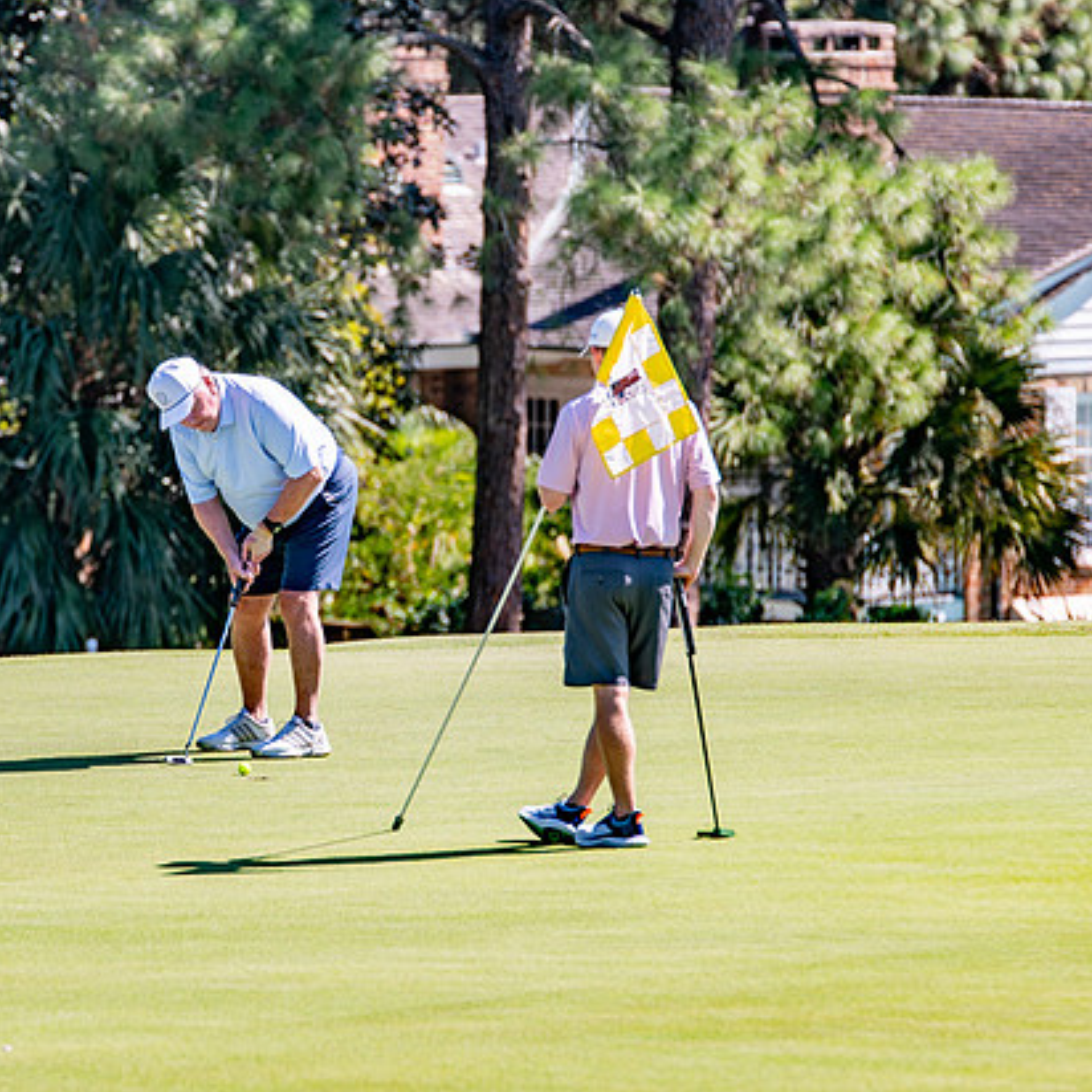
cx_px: 383
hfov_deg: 4.3
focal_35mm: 403
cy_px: 540
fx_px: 14383
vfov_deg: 4.3
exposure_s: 1/640
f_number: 4
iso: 100
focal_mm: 200
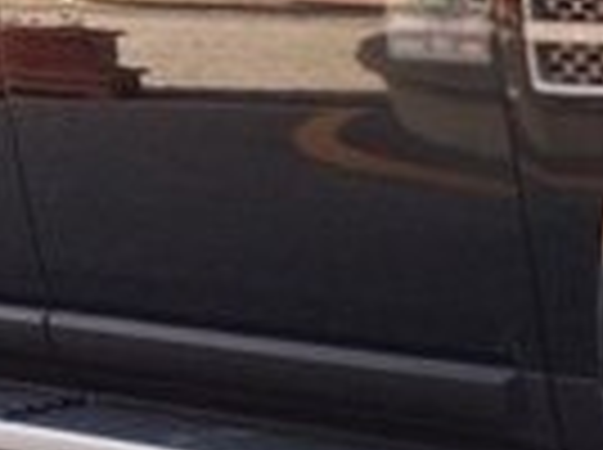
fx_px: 4469
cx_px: 648
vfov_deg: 5.7
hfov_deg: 7.7
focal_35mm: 257
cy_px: -200
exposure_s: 1/100
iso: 160
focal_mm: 5.99
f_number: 2.6
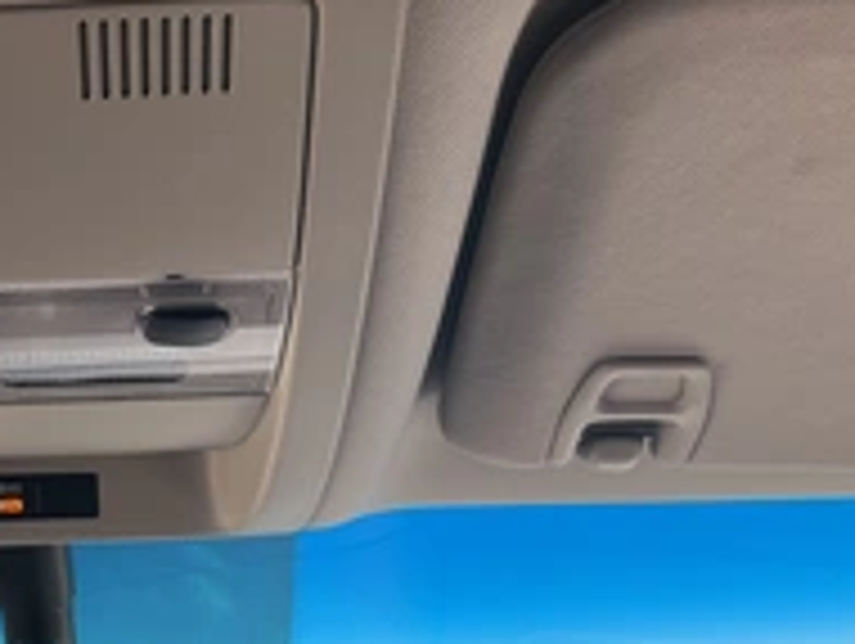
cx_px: 14
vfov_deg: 24.1
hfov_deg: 29.7
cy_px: 342
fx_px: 1509
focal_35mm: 61
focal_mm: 3
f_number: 1.8
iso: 20
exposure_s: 1/201
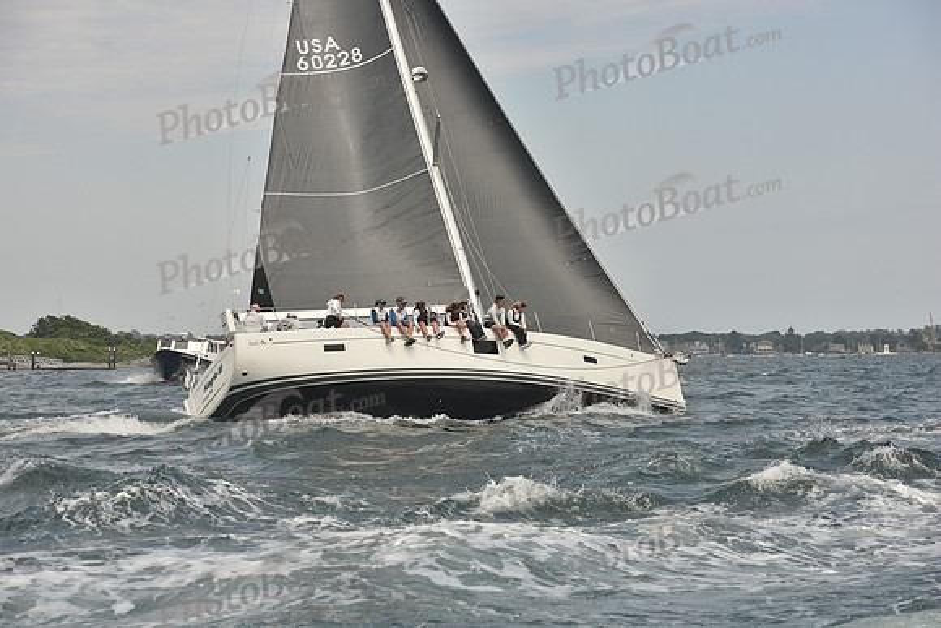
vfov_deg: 19.5
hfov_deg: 28.8
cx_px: 470
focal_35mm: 70
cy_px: 314
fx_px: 1830
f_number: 7.1
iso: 250
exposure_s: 1/640
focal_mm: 70
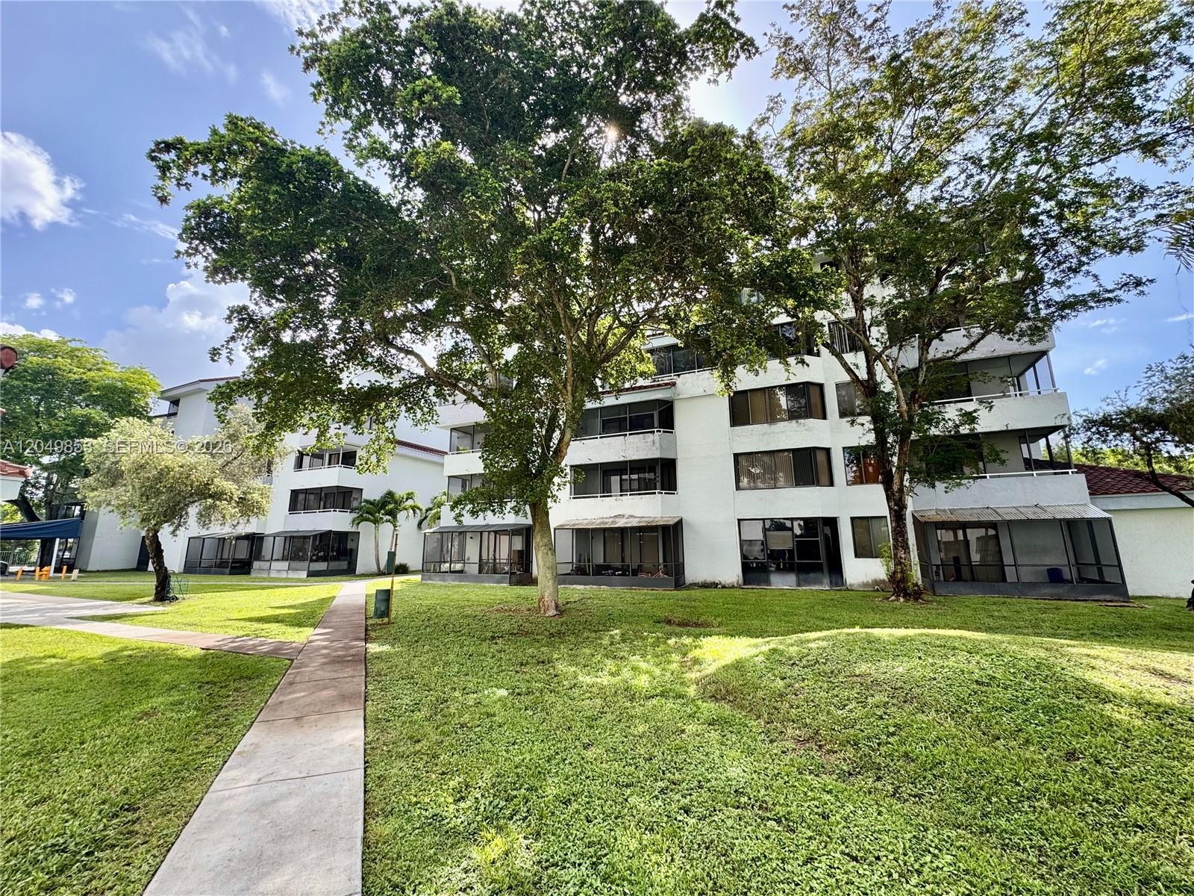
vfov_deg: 85.7
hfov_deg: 102.1
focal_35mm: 14
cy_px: 448
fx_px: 483
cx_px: 597
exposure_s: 1/312
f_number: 2.2
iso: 40
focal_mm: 2.22
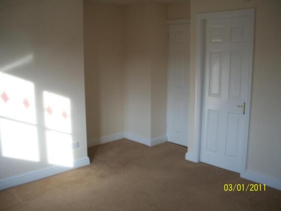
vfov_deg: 40.7
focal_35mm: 35
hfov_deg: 52.6
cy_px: 106
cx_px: 140
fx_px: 284
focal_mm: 6.3
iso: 80
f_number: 3.1
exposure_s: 1/80
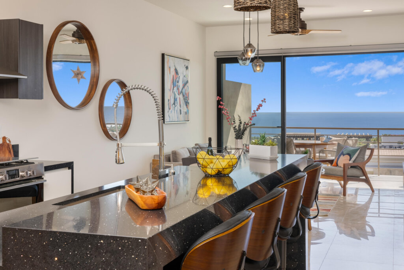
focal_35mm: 44
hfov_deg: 44.5
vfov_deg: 30.6
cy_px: 135
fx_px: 494
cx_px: 202
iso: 320
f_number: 13
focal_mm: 44
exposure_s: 1/60
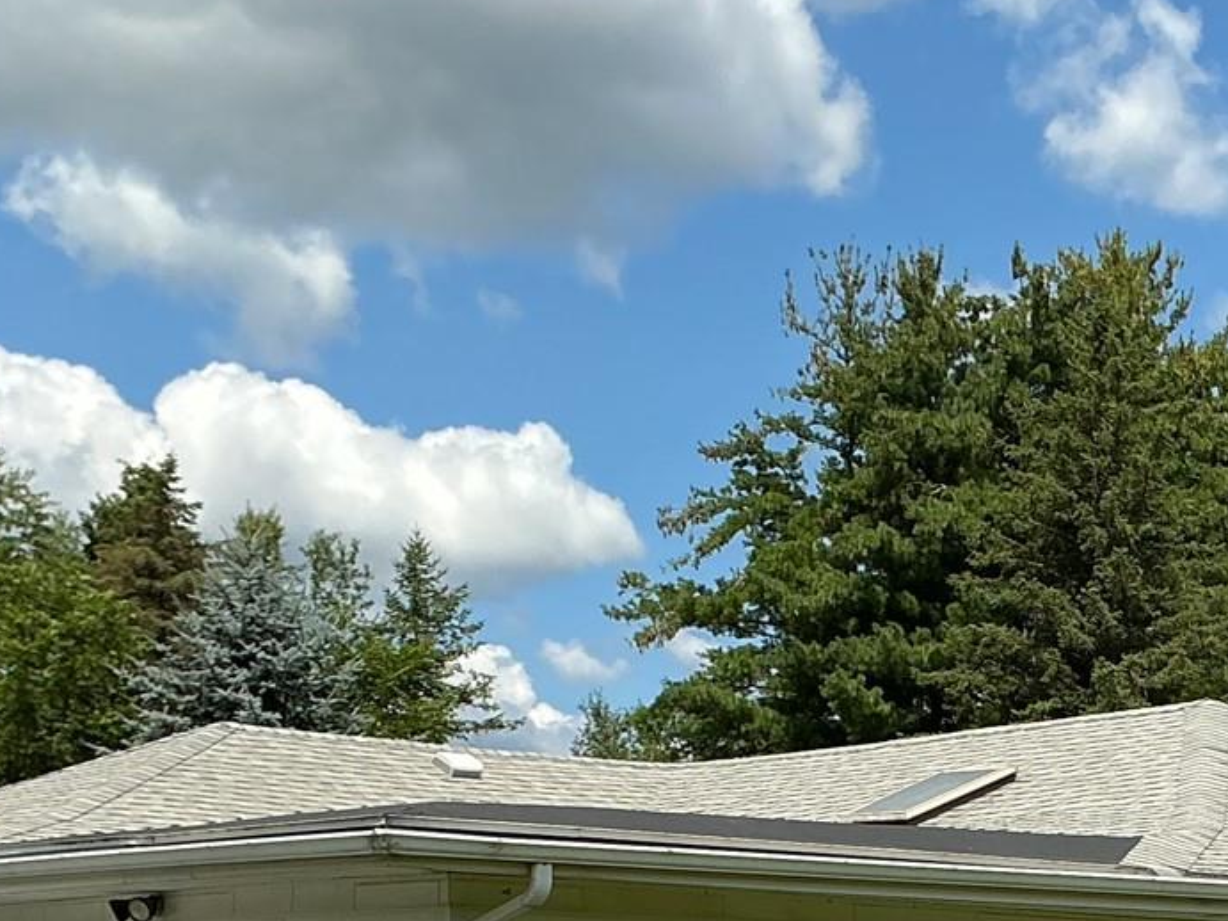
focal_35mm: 86
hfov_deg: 22.6
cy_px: 1179
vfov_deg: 16.3
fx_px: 3050
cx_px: 858
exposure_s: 1/1848
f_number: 1.8
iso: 25
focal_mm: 3
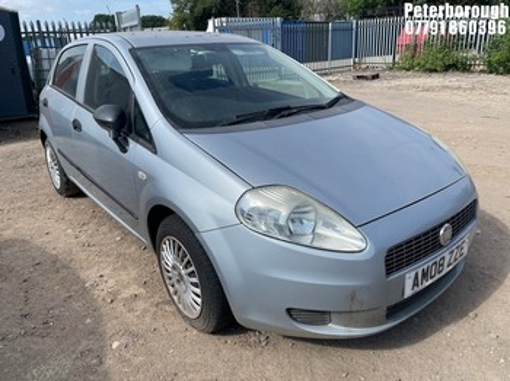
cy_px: 190
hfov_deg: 67.3
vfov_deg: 53.0
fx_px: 383
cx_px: 255
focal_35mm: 26
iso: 32
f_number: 1.6
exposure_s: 1/3300
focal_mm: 4.2
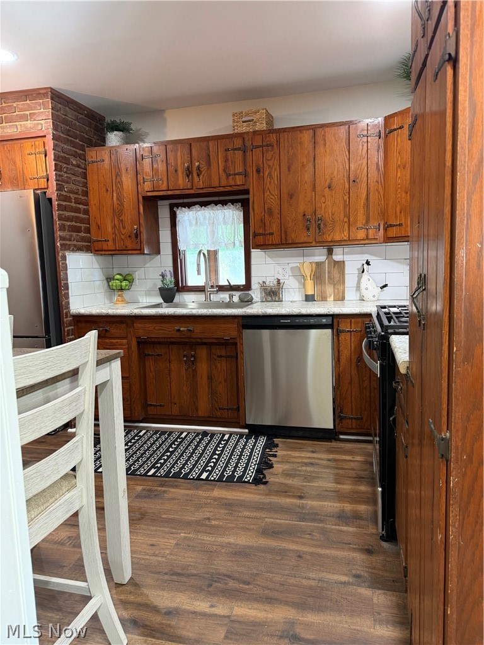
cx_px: 242
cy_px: 322
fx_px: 447
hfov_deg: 56.8
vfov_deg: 71.6
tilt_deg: -7.1
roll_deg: +1.5
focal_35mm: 24
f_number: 1.78
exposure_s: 1/60
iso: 250
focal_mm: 6.76
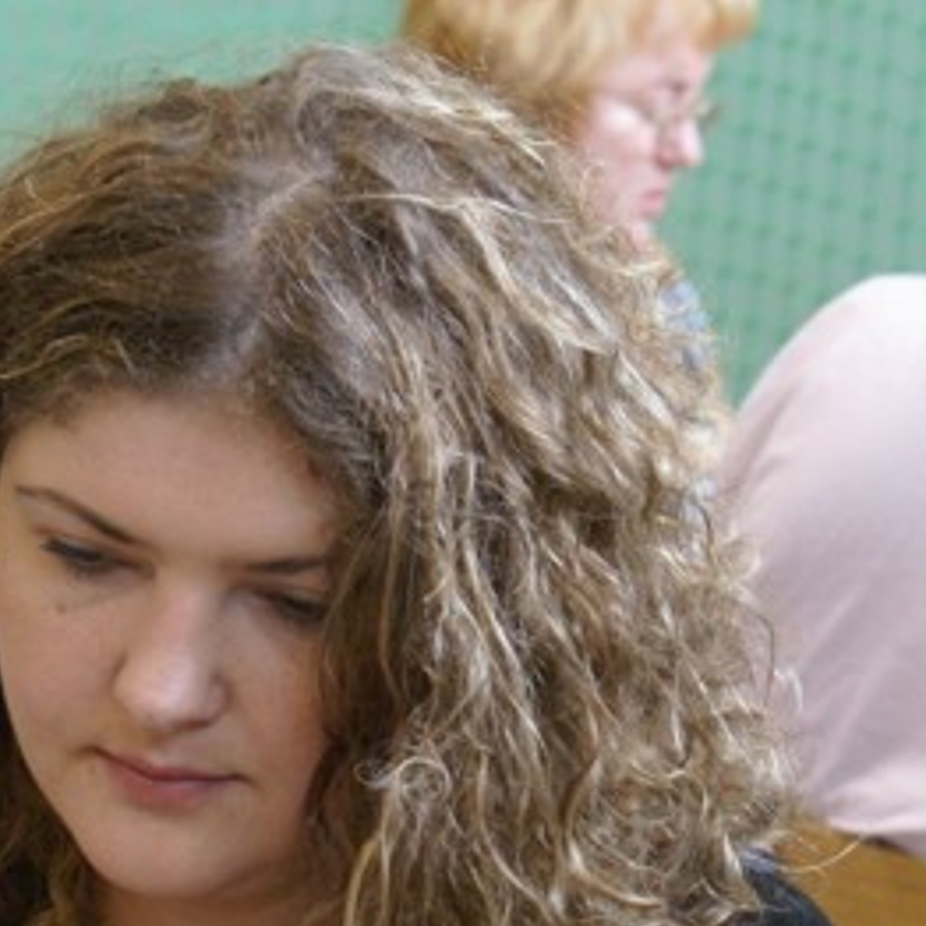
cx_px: 201
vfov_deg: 9.3
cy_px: 710
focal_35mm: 187
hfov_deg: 9.3
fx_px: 5664
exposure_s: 1/40
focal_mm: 55
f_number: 5.6
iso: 800
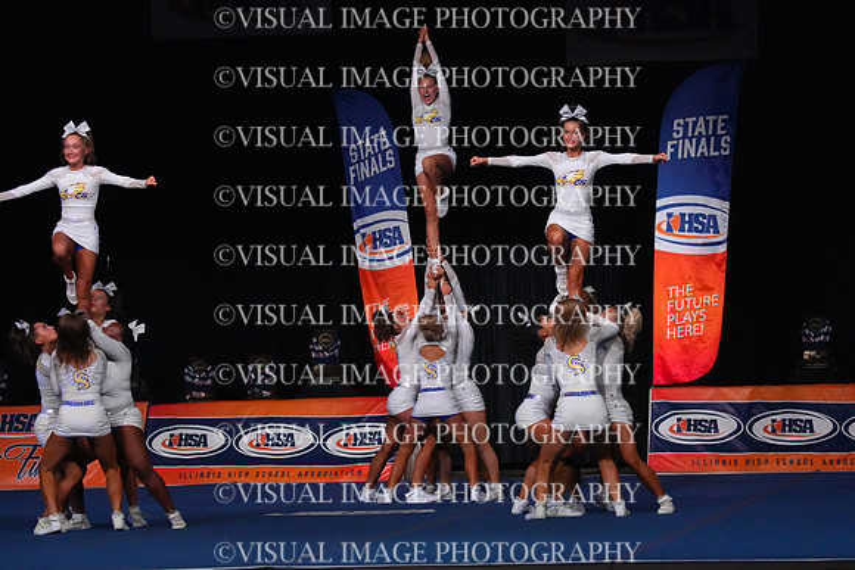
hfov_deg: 15.2
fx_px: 3207
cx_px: 428
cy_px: 285
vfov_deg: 10.2
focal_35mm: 135
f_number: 5.6
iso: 16000
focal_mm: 135
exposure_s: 1/1250
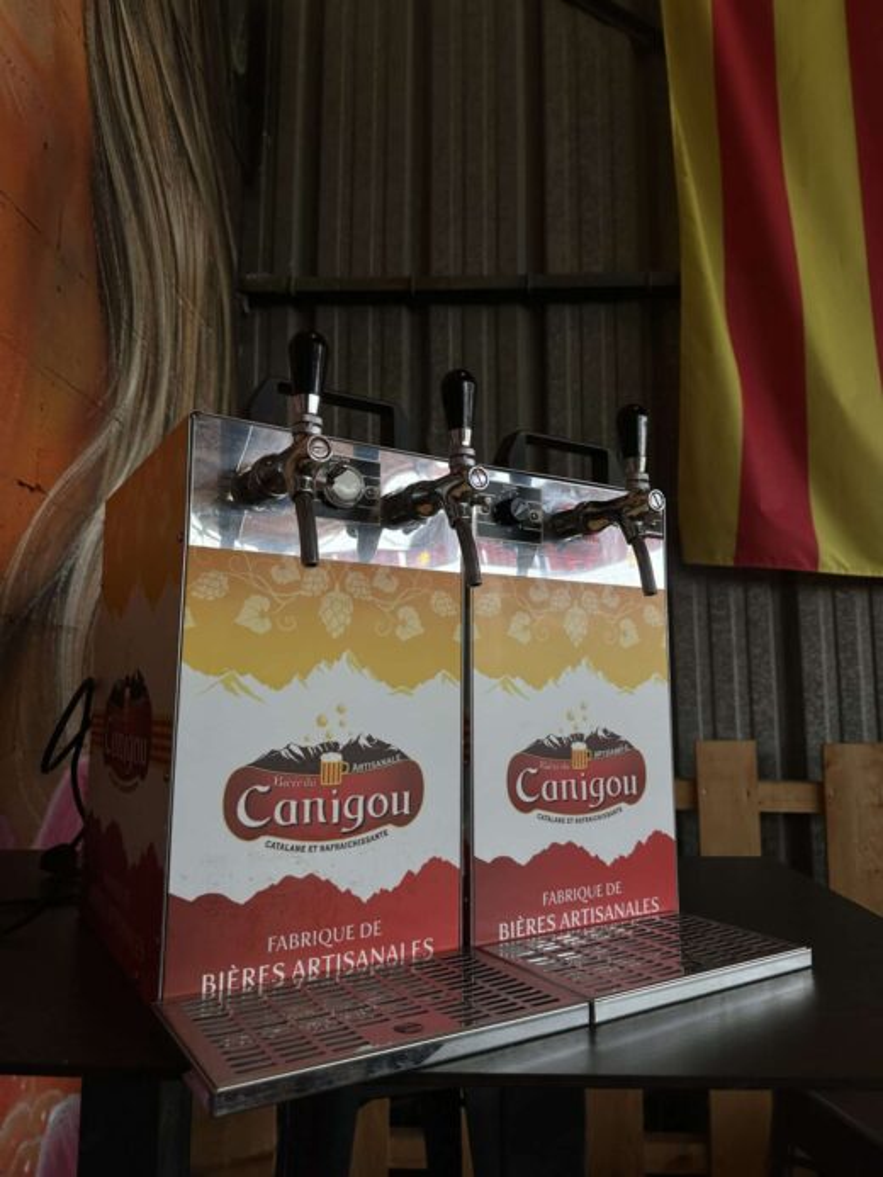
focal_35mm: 24
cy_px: 588
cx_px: 442
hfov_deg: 56.8
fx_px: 816
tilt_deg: +6.2
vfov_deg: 71.6
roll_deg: -1.8
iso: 80
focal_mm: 6.86
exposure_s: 1/864
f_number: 1.78
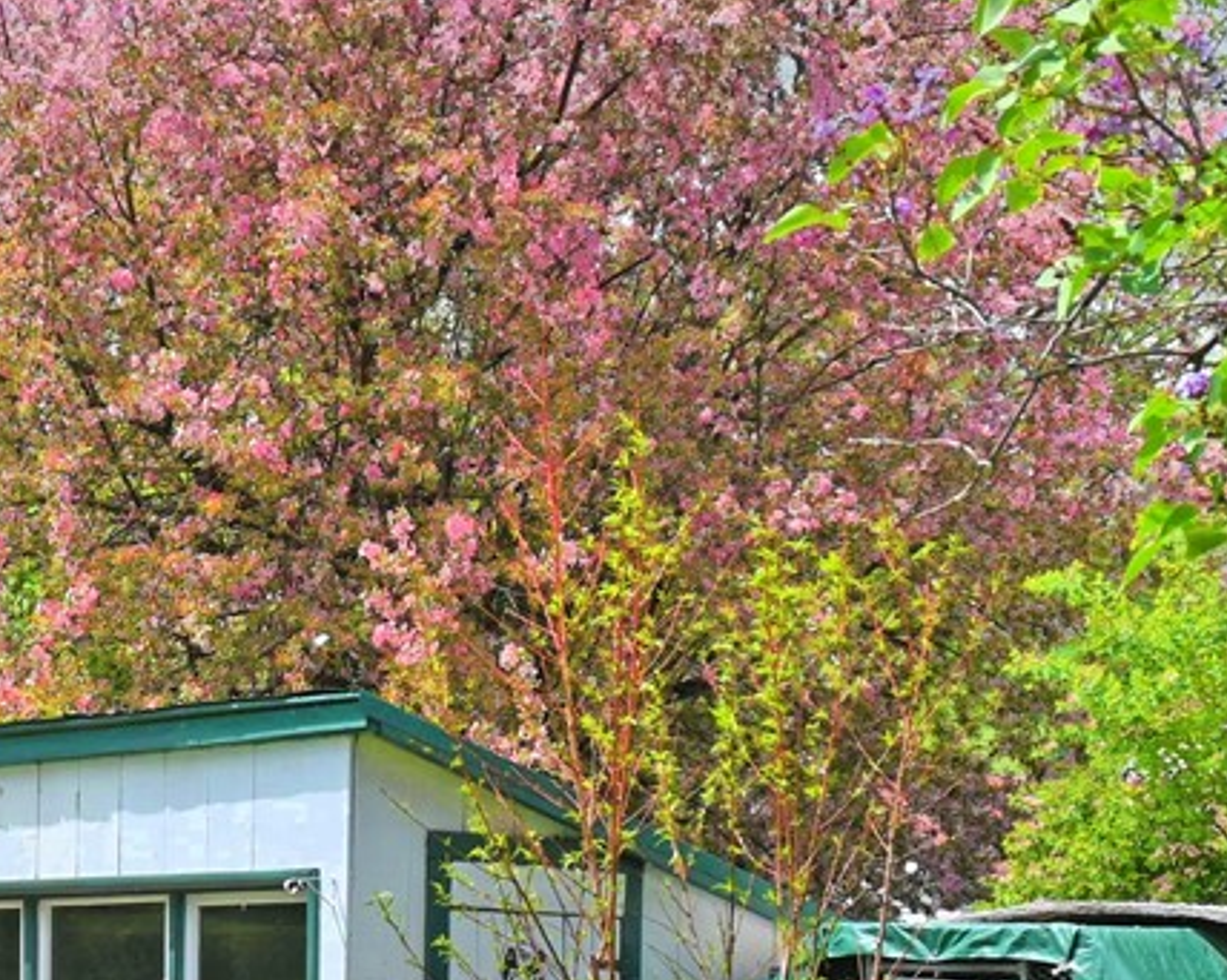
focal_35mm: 134
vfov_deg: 11.5
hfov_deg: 13.7
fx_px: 4864
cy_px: 815
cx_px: -483
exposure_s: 1/320
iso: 100
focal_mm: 24
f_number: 6.3
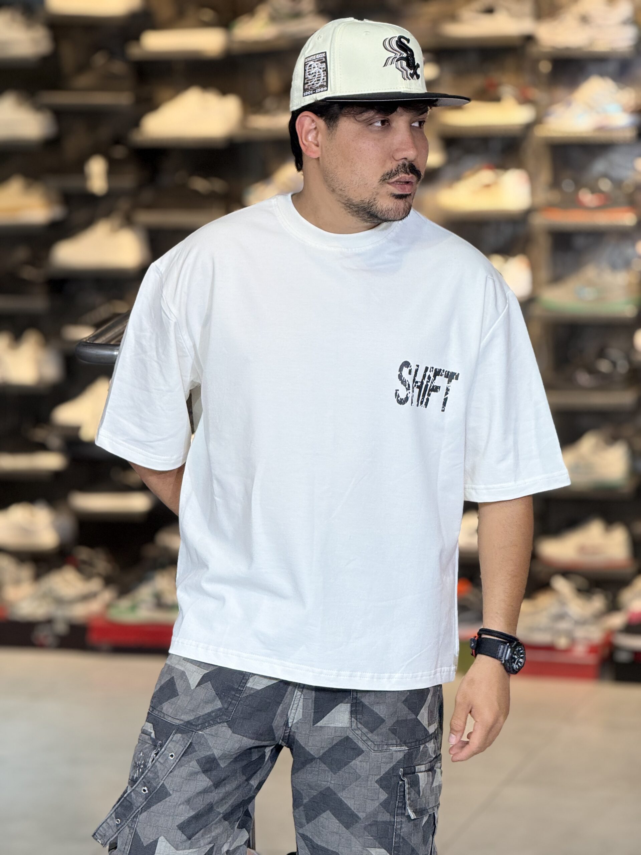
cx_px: 320
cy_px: 428
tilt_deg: -5.8
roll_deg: +0.3
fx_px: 2963
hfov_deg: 12.3
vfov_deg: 16.4
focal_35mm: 120
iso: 80
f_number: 2.8
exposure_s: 1/100
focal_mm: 15.66
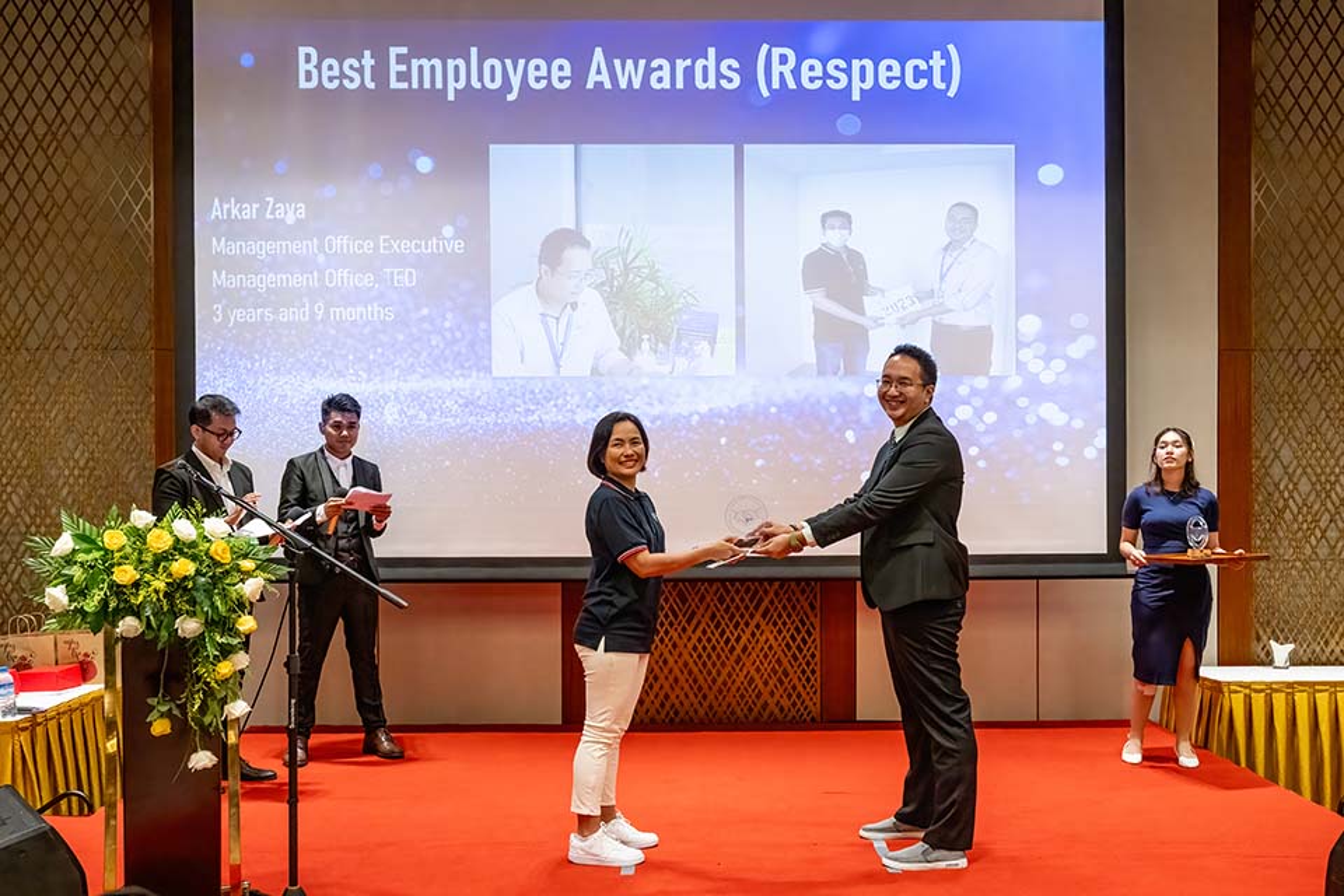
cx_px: 672
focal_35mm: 30
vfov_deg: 43.6
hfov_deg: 61.9
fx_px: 1120
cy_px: 448
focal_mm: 30
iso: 4000
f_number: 5.6
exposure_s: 1/200
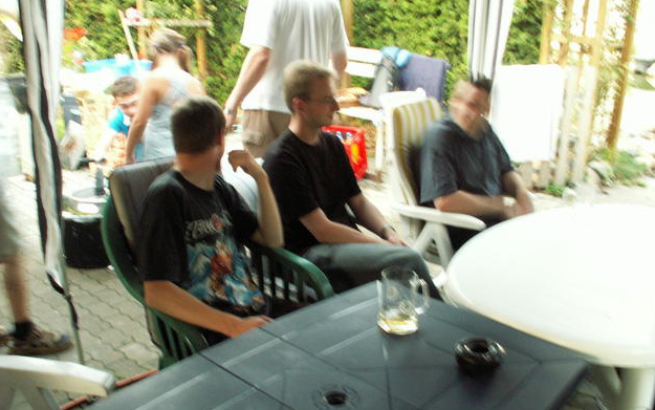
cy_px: 239
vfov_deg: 33.5
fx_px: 679
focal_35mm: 38
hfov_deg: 51.5
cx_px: 333
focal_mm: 5.86
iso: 160
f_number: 5.6
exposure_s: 1/4
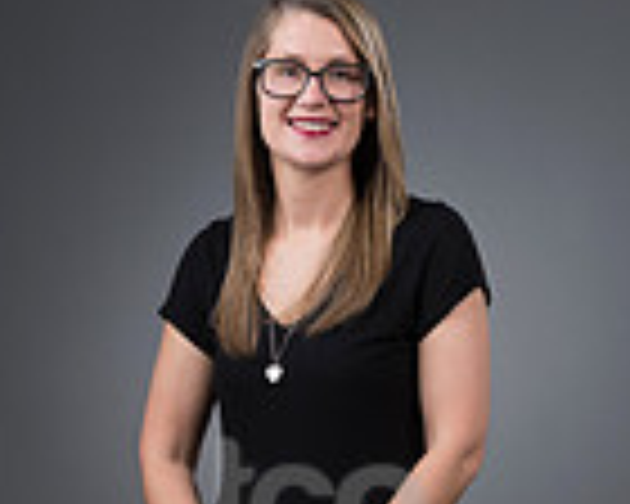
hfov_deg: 8.0
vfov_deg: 6.4
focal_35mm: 242
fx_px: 4512
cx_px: 320
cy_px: 562
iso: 160
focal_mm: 80
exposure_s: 1/250
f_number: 5.6
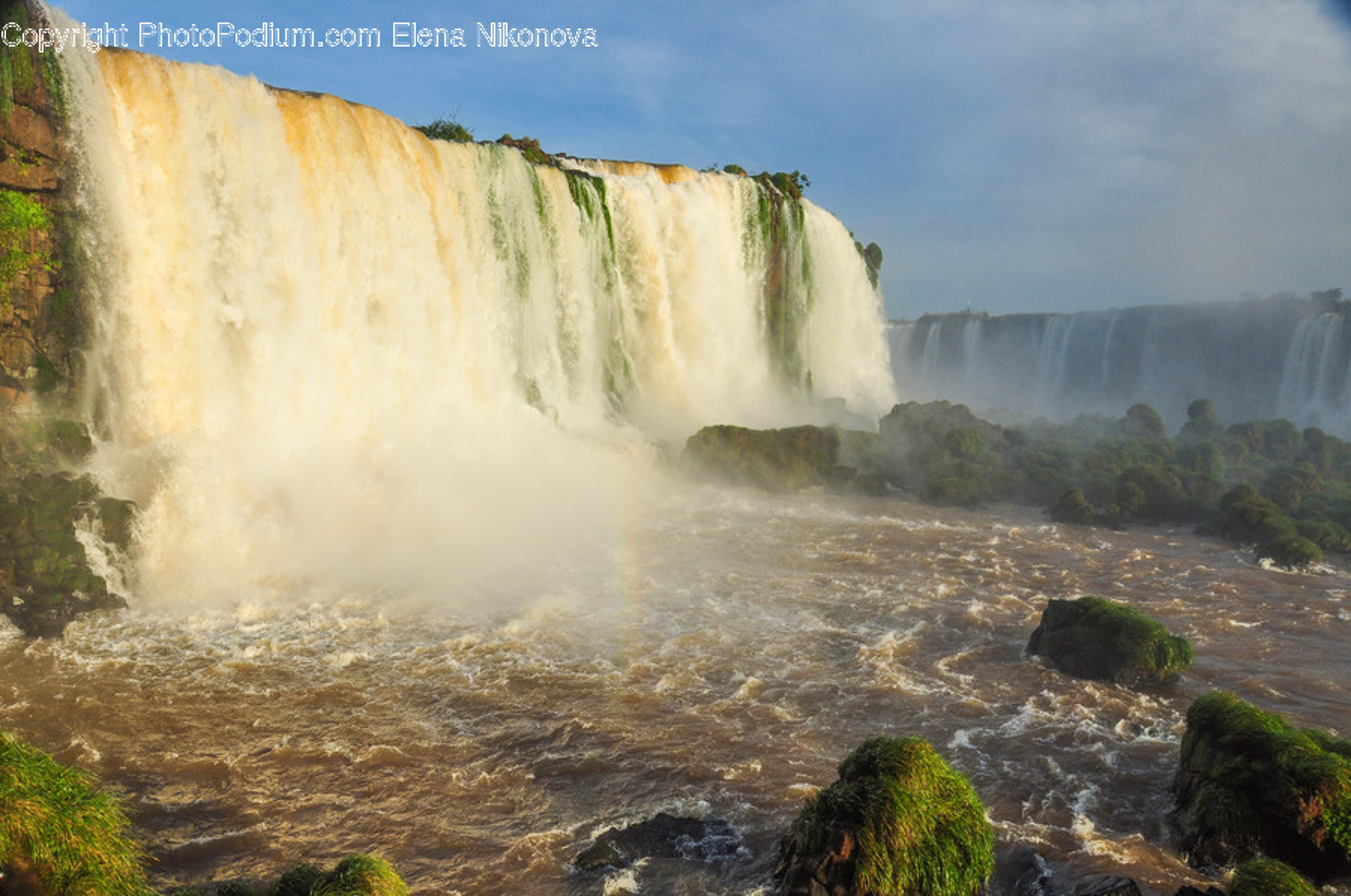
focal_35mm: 27
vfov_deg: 47.8
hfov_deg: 67.5
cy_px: 448
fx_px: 1012
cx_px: 676
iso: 400
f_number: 10
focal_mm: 18
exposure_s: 1/250
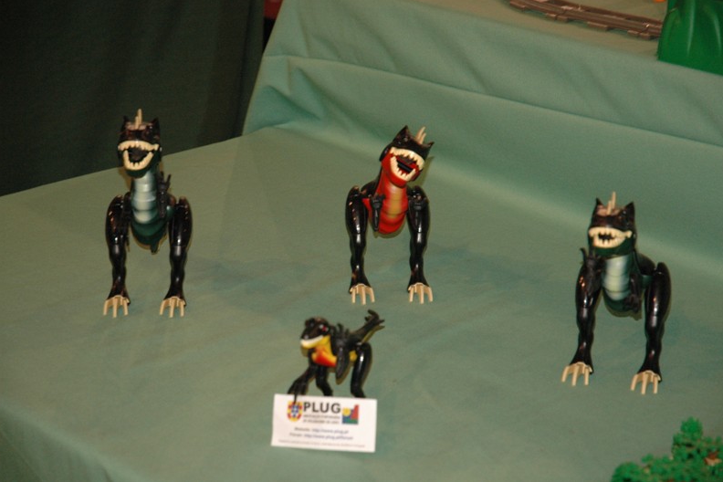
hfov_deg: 19.3
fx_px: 2129
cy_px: 241
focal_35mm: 106
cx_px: 364
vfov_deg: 12.9
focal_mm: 70
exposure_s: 1/60
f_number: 4.5
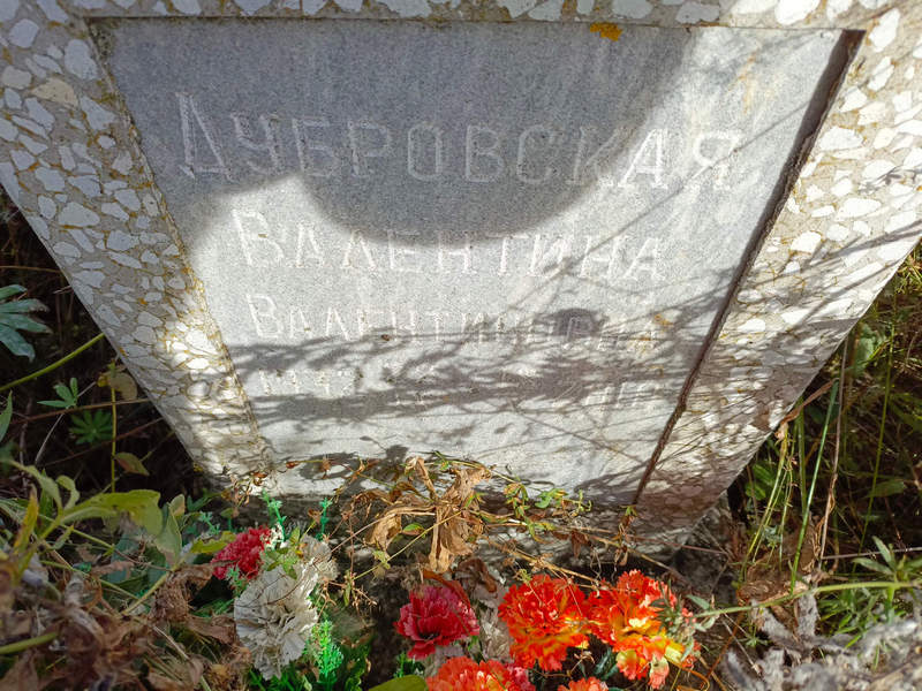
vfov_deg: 54.9
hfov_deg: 69.4
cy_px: 346
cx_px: 461
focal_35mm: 25
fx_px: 666
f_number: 1.69
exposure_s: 1/450
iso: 110
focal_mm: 4.76
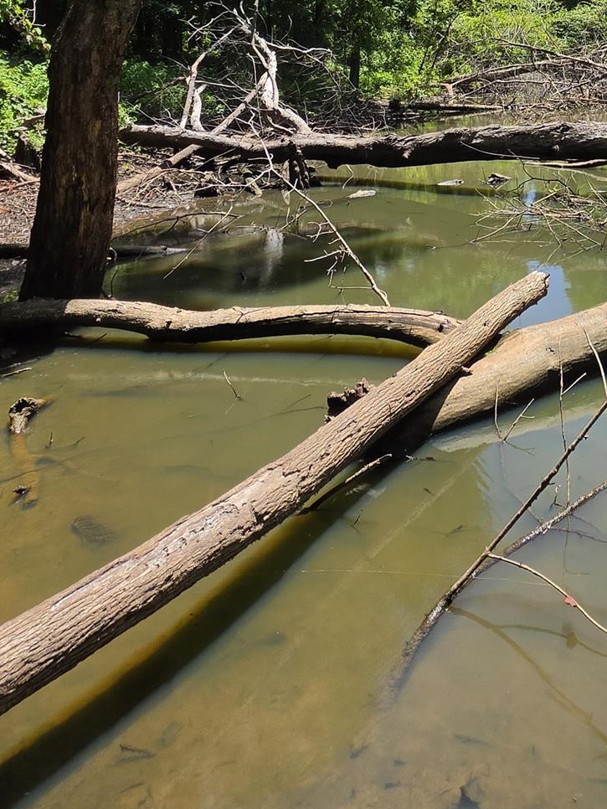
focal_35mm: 31
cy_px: 79
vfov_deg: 51.4
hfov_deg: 41.2
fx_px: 724
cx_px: 568
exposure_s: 1/1027
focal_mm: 2.2
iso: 32
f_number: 1.9
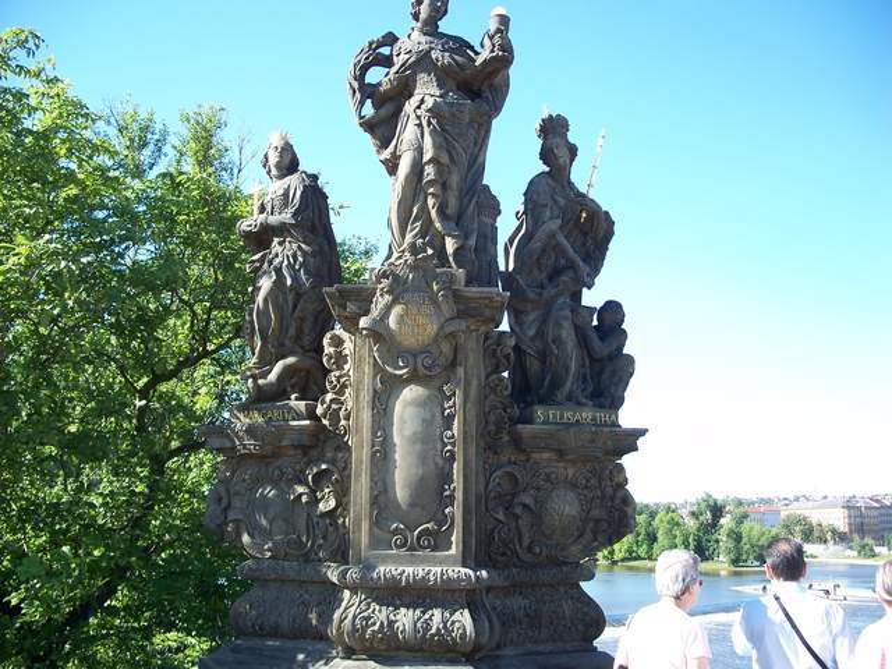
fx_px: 953
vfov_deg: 38.7
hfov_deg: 50.1
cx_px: 446
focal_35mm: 37
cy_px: 334
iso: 64
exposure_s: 1/200
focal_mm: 7.8
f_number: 2.8
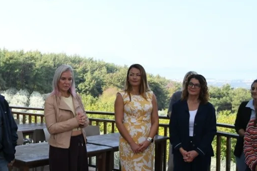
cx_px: 35
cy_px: 101
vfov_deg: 25.1
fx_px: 386
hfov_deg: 35.1
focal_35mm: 54
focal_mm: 18
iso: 100
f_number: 3.5
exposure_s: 1/320
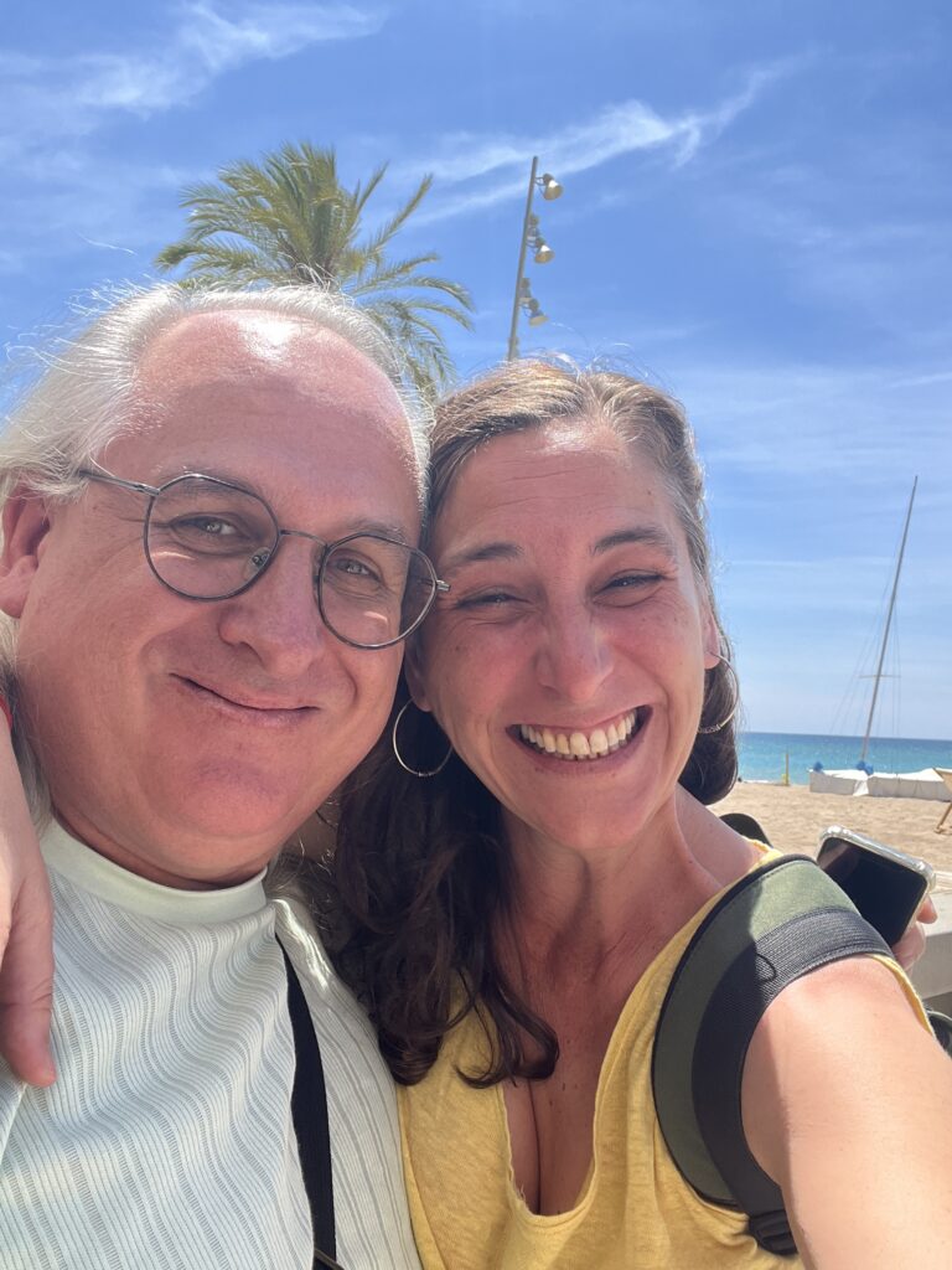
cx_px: 476
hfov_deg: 46.8
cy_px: 635
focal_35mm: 30
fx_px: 1100
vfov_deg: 60.0
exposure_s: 1/413
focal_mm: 2.71
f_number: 2.2
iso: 32
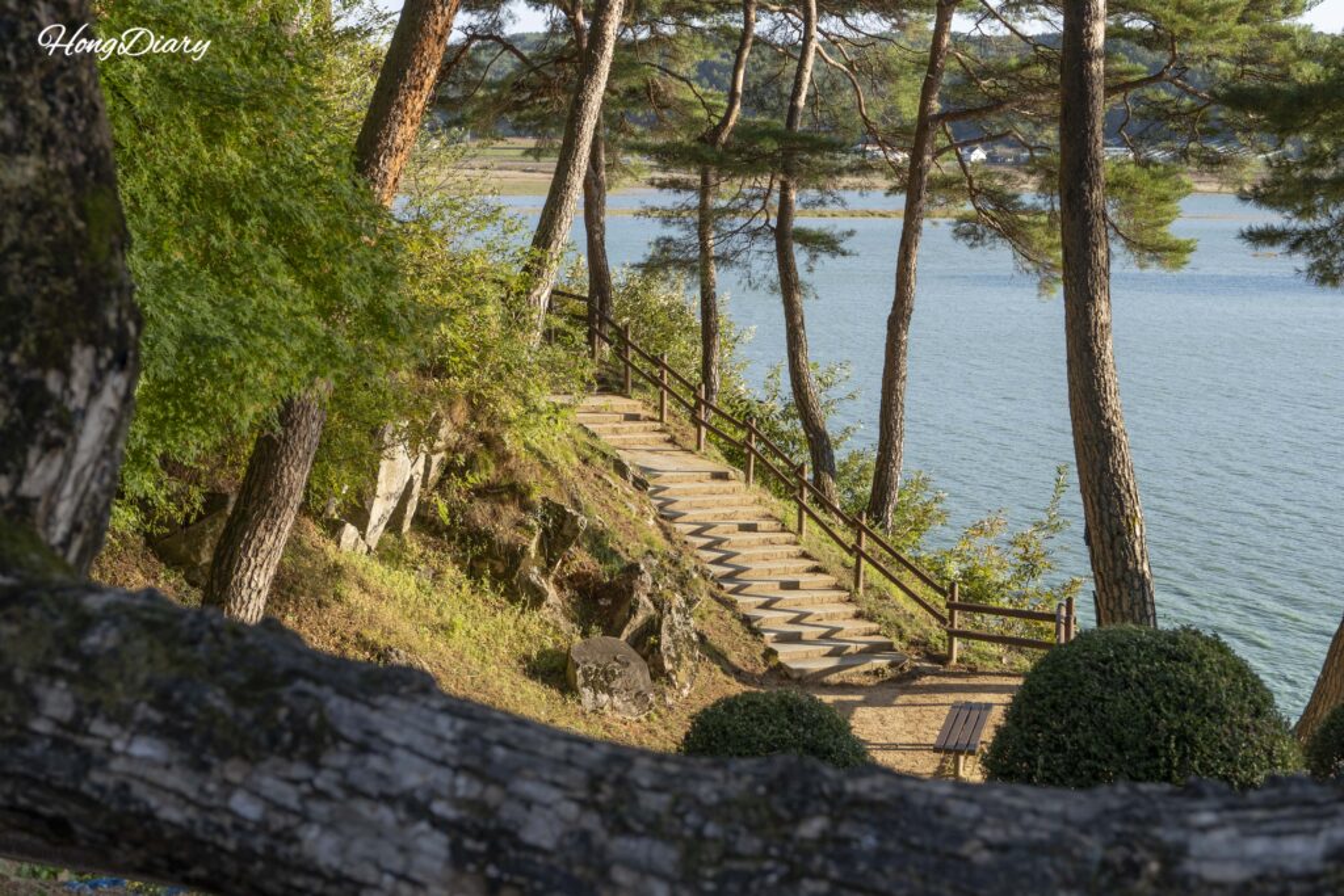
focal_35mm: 57
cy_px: 448
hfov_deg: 35.0
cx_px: 672
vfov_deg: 23.8
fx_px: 2128
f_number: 7.1
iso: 100
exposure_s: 1/100
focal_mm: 57
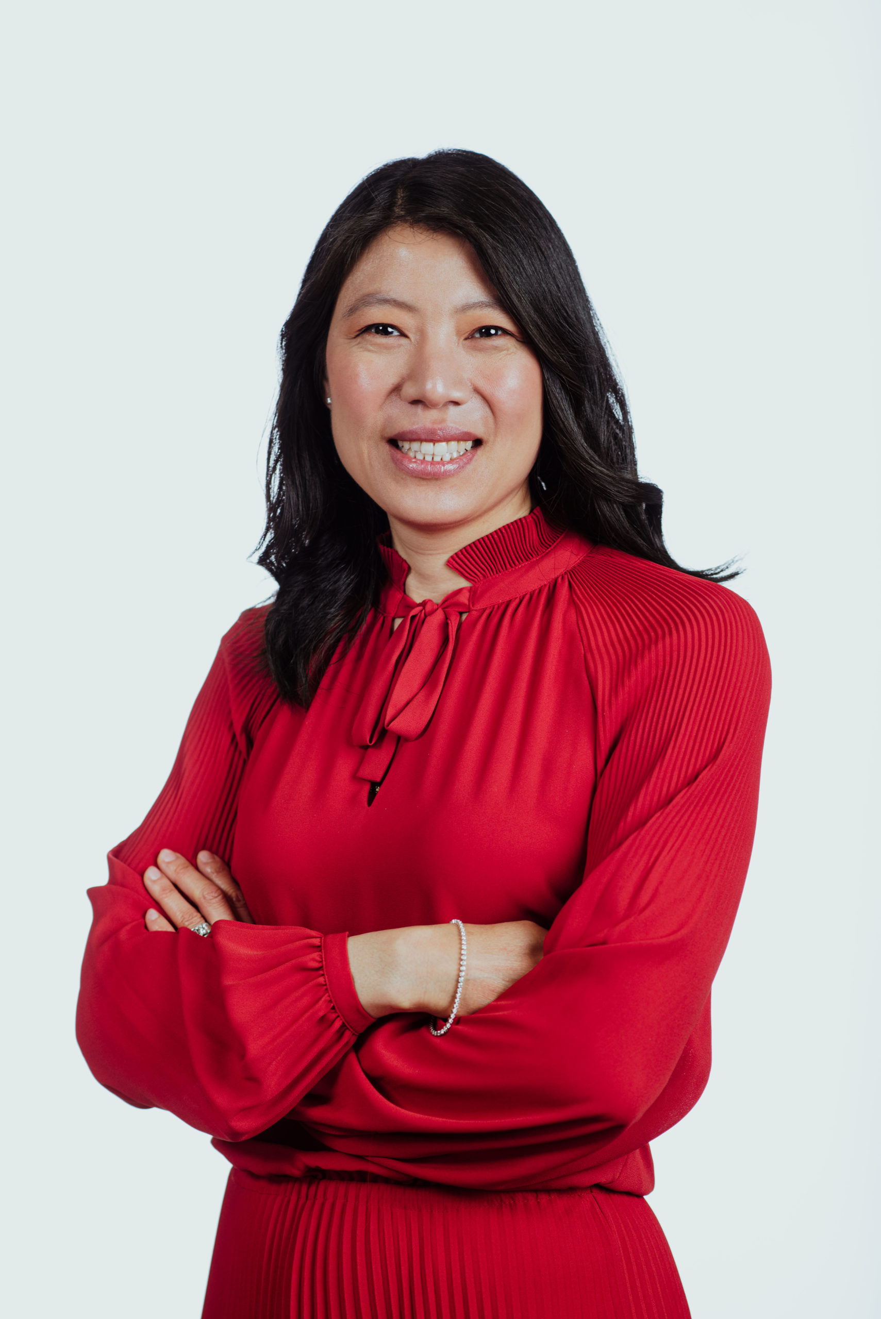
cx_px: 440
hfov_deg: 16.1
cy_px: 660
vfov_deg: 23.9
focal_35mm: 85
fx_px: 3117
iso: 200
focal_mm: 85
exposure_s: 1/200
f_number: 3.5
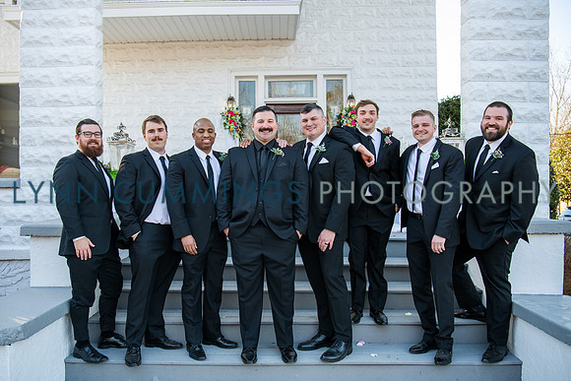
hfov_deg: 60.3
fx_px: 491
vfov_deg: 42.4
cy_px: 190
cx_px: 266
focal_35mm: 31
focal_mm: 29
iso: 250
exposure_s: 1/250
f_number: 3.5
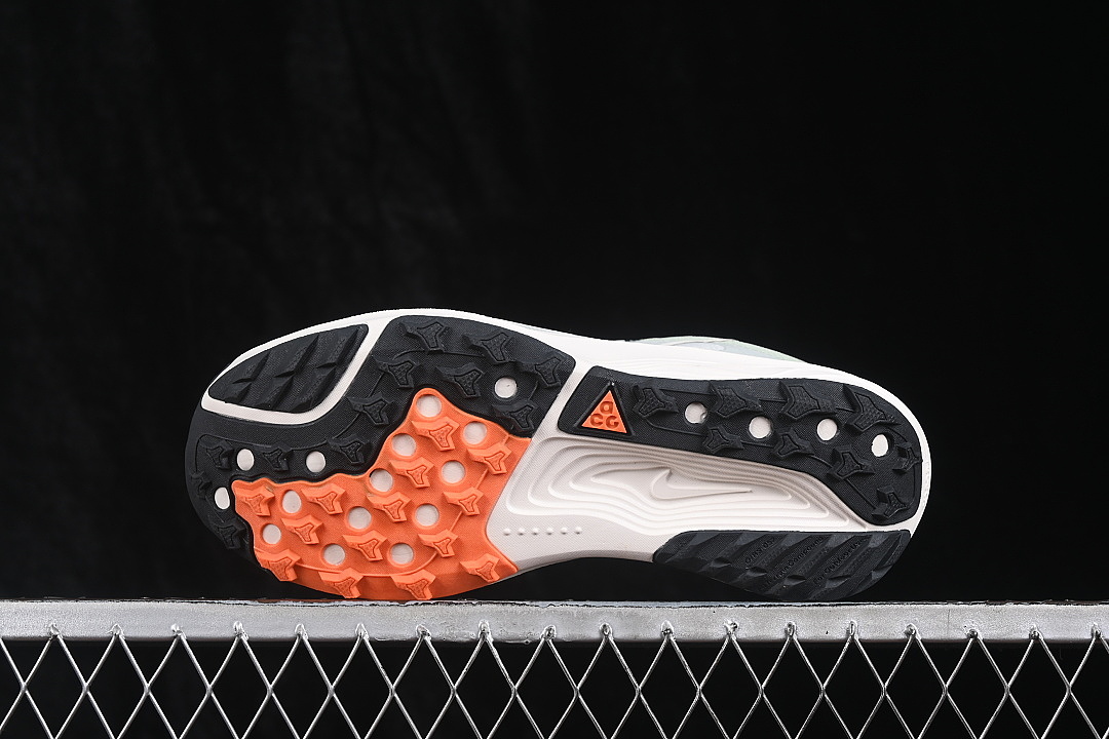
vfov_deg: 18.2
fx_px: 2310
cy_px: 370
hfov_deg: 27.0
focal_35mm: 75
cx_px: 554
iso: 160
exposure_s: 1/80
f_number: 7.1
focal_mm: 50
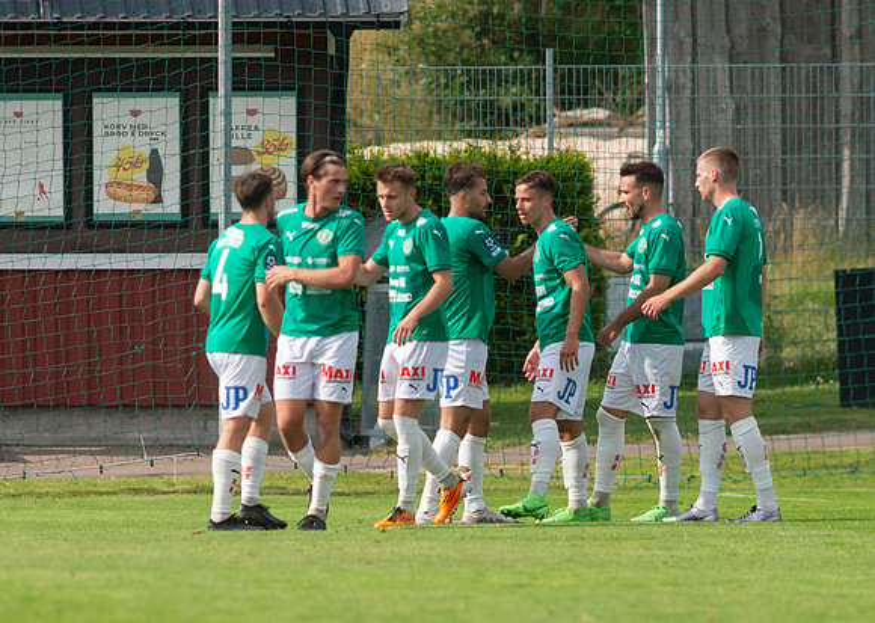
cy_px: 462
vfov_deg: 1.8
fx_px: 19446
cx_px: 437
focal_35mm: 783
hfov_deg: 2.6
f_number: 4.5
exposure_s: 1/1600
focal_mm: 420
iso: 320
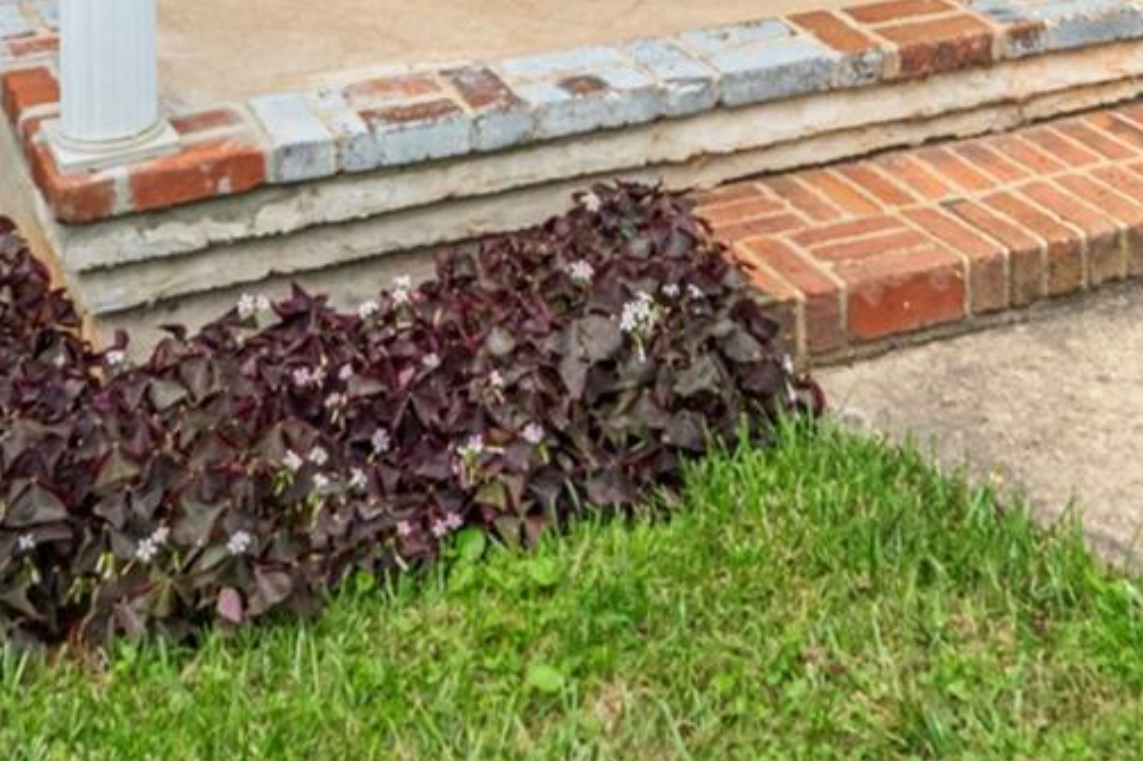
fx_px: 1809
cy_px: -746
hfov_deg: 34.8
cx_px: 757
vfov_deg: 17.4
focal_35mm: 57
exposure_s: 1/1600
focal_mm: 14
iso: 320
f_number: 8
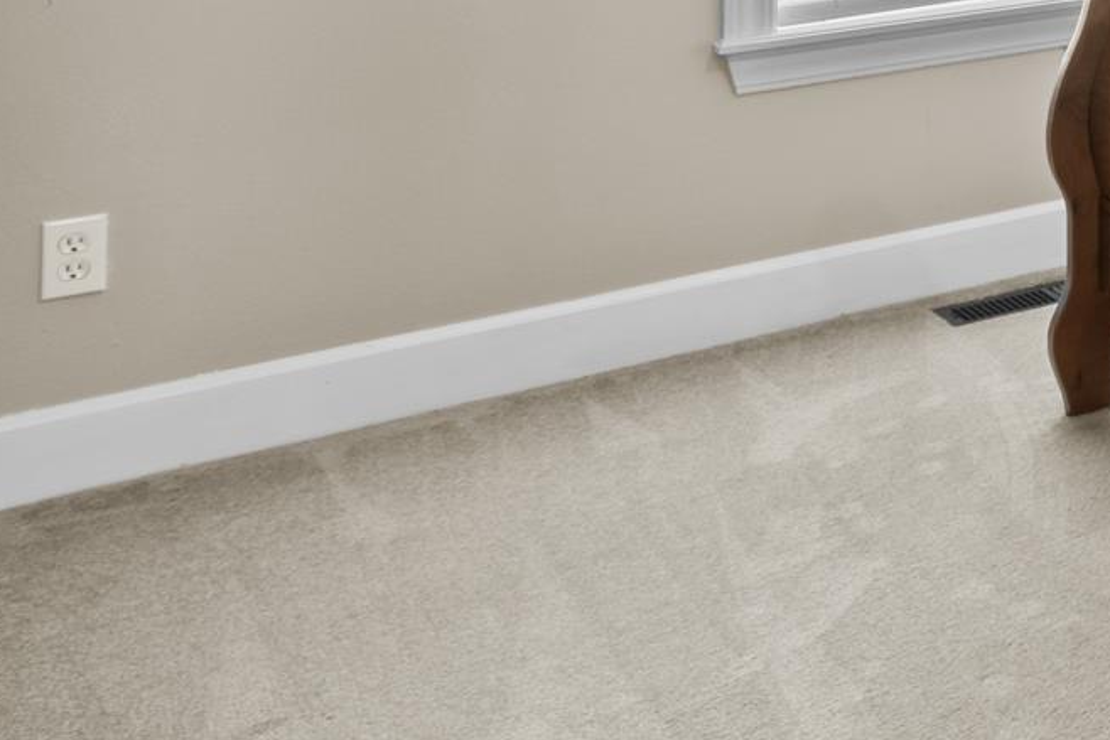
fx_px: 1758
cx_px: 1935
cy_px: -296
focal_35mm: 57
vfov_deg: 21.0
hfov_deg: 22.6
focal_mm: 10
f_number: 9
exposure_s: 2.5
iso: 400
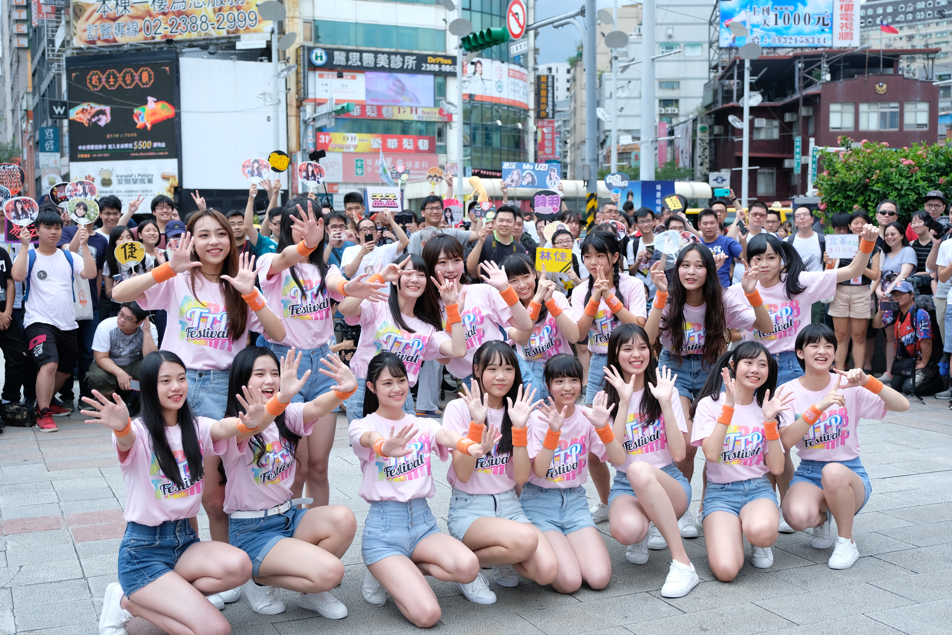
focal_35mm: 42
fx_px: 1111
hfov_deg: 46.4
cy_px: 318
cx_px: 476
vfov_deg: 31.9
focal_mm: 28.3
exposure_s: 1/500
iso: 200
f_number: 2.8
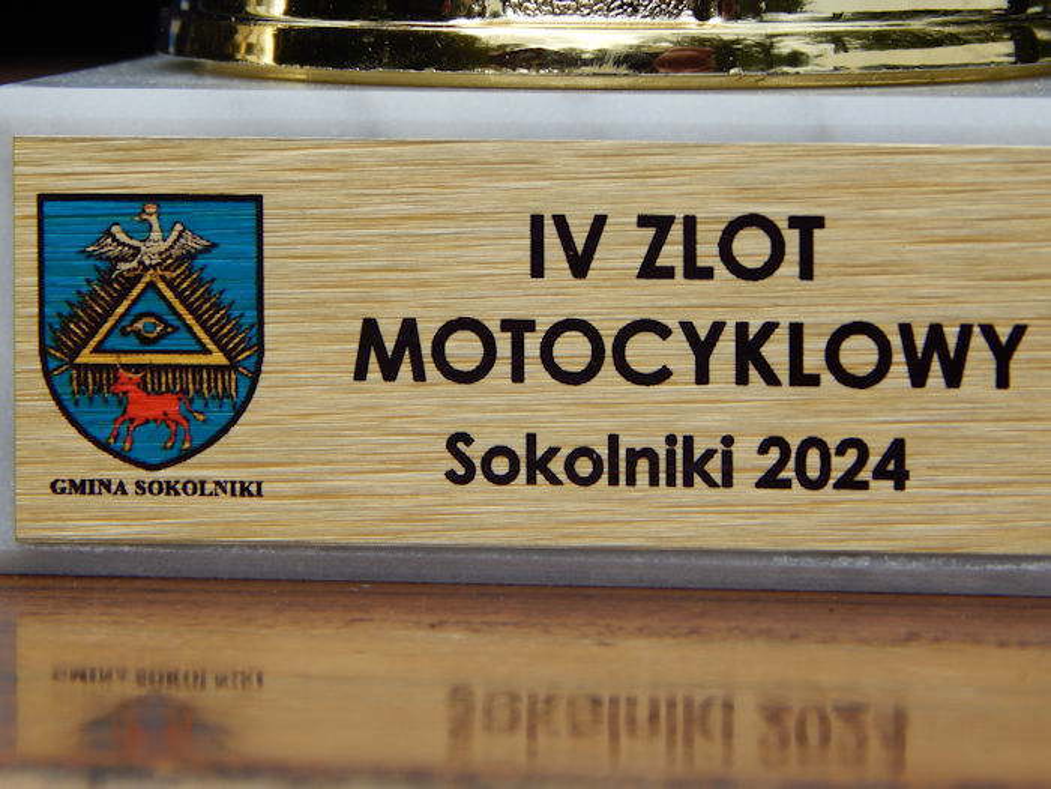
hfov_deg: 10.7
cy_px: 394
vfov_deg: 8.1
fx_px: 5587
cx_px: 526
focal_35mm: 184
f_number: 5.3
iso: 125
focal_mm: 32.8
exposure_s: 1/400
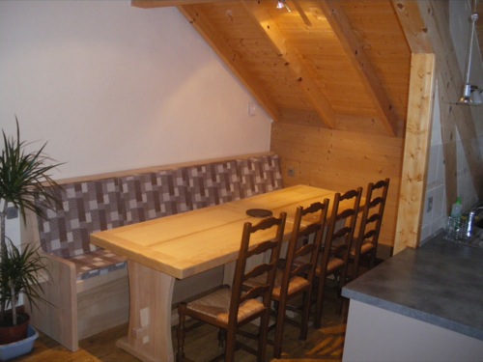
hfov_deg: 51.4
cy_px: 181
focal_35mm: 36
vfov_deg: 39.7
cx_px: 242
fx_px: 502
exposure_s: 1/50
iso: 400
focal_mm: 6.3
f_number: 3.5
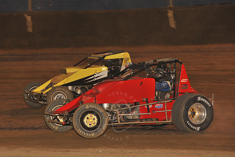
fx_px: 816
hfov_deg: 16.4
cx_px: 118
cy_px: 78
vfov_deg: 11.0
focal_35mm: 125
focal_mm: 125
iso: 1000
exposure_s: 1/320
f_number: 6.3
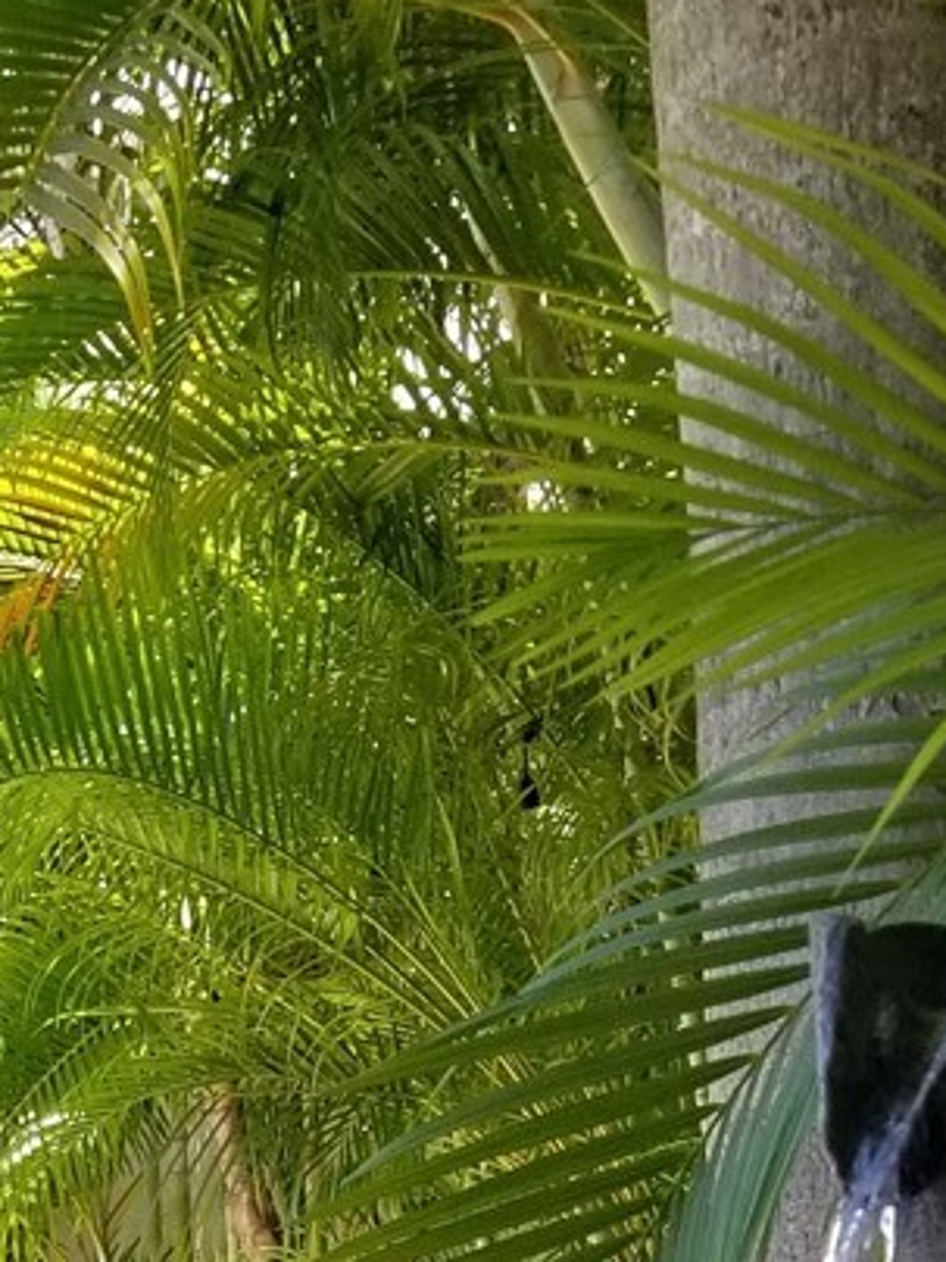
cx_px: 87
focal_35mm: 103
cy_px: 2312
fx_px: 3753
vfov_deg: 16.0
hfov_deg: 14.2
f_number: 1.7
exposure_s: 1/279
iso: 50
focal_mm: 4.25
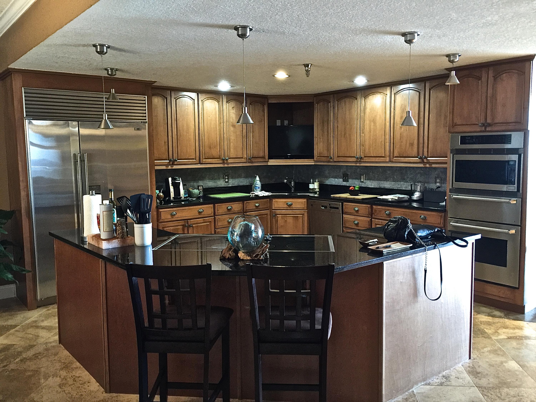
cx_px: 268
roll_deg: +0.3
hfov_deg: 61.7
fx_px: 449
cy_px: 201
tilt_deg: -5.4
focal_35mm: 29
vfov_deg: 48.2
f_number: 2.2
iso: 100
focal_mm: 4.15
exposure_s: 1/10
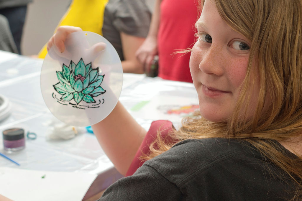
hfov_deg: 54.4
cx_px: 151
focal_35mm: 35
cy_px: 100
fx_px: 293
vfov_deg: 37.8
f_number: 5.6
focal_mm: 35
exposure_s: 1/100
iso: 500
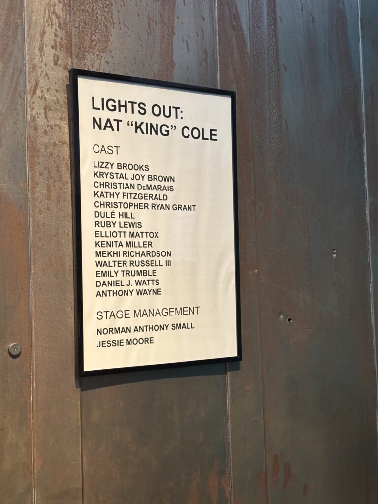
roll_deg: +1.2
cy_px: 252
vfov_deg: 36.8
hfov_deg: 28.0
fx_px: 757
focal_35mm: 52
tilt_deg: +2.5
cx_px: 189
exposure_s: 1/30
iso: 250
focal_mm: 5.96
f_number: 1.6
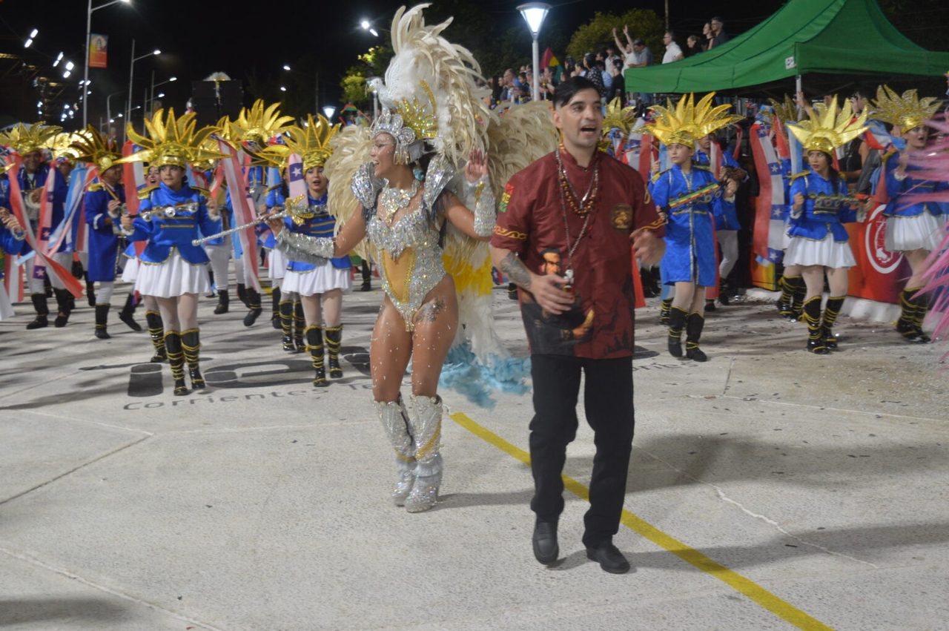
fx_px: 1383
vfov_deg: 25.7
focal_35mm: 52
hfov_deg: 37.9
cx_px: 474
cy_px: 316
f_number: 5
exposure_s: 1/100
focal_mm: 35
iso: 400
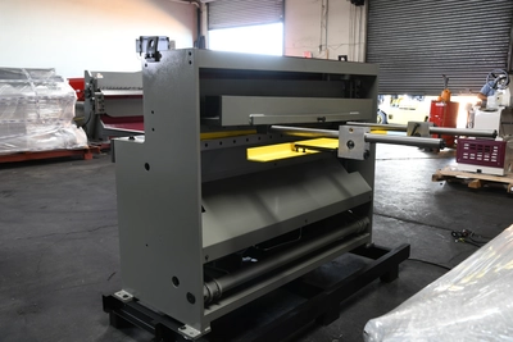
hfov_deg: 57.2
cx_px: 256
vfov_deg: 40.0
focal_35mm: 33
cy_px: 171
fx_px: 470
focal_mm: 22
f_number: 8
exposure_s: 1/6
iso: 400
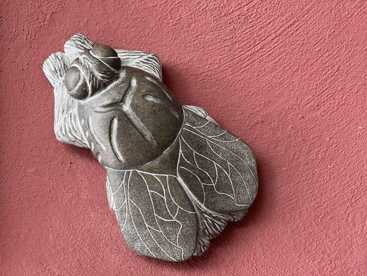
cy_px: 138
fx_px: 816
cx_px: 184
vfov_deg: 19.1
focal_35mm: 77
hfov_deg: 25.3
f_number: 2.8
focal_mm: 9
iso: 100
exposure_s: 1/100
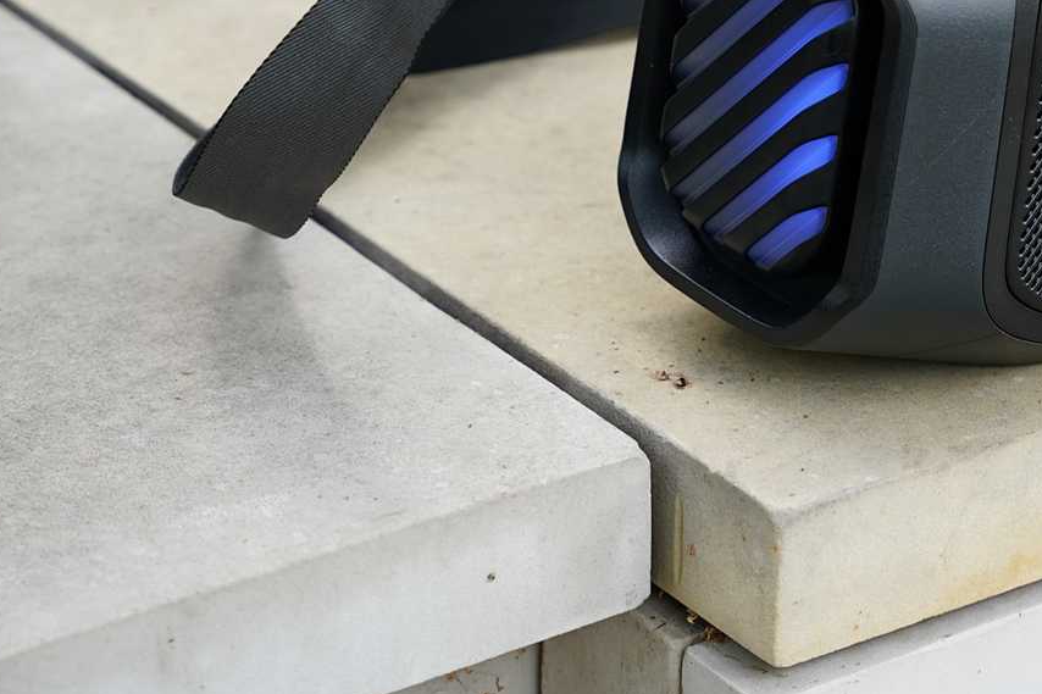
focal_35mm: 164
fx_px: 4746
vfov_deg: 8.3
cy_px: -27
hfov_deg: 12.4
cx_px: 1026
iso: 250
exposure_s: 1/80
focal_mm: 70
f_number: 3.5
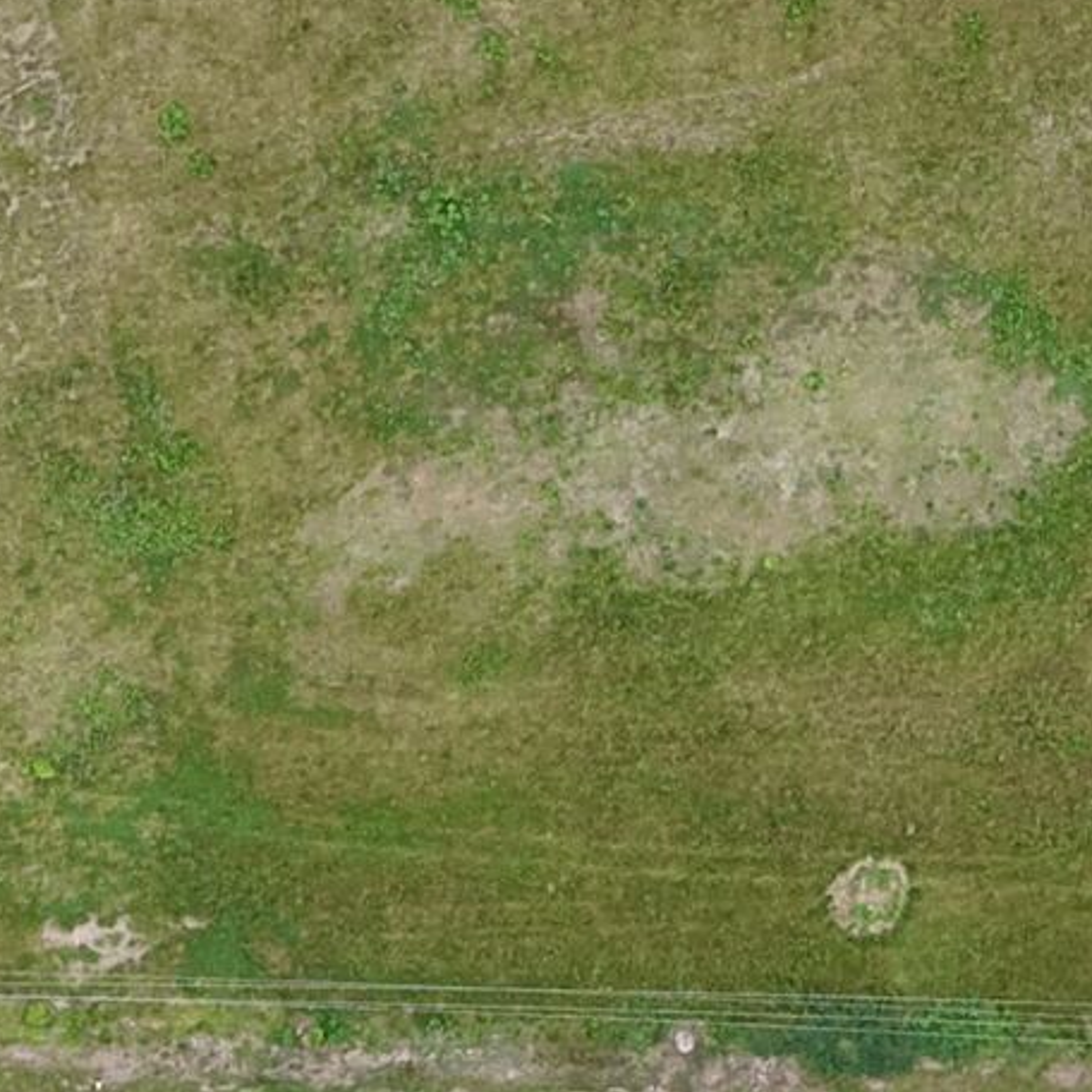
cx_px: 864
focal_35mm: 137
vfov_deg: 12.1
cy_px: -553
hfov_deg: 12.7
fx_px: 4890
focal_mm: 8.67
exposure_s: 1/1000
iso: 100
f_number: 1.8
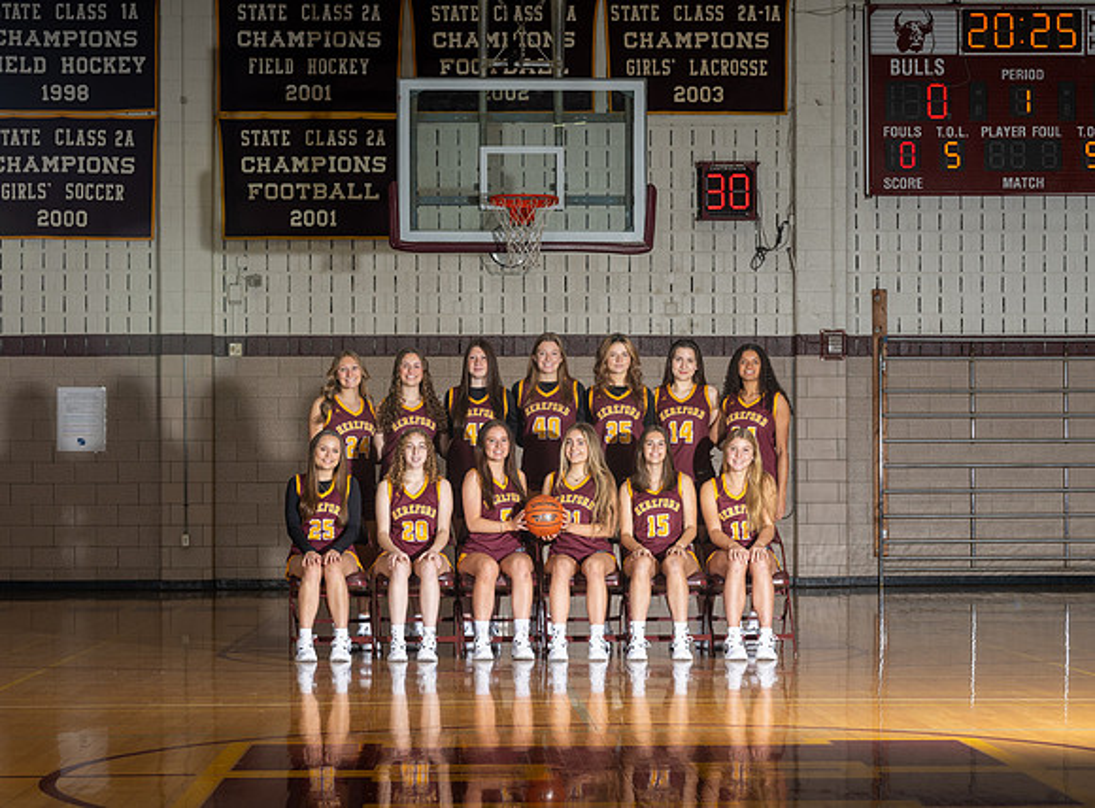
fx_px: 2756
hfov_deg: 22.5
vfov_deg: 16.7
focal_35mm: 88
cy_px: 446
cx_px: 560
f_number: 8
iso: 200
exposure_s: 1/200
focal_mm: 70
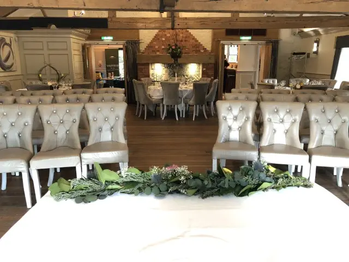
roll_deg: +0.8
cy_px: 131
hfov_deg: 63.4
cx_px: 174
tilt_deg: -13.5
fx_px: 282
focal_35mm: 28
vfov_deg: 49.7
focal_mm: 4
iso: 100
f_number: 1.8
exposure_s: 1/17
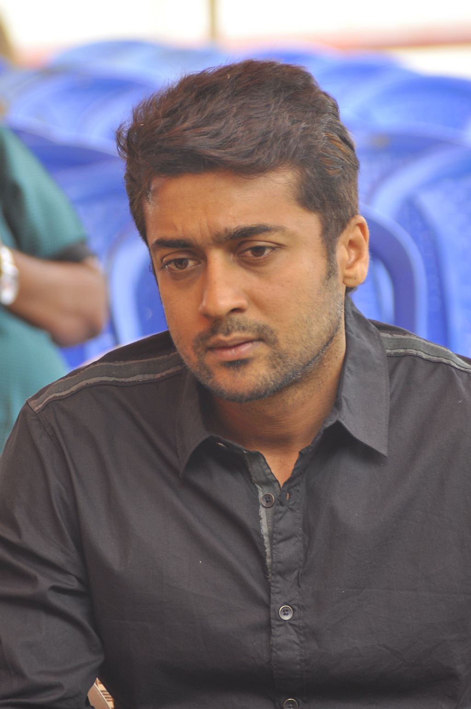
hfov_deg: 4.6
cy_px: 354
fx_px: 5903
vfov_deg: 6.9
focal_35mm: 300
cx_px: 236
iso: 250
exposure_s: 1/125
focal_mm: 200
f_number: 7.1
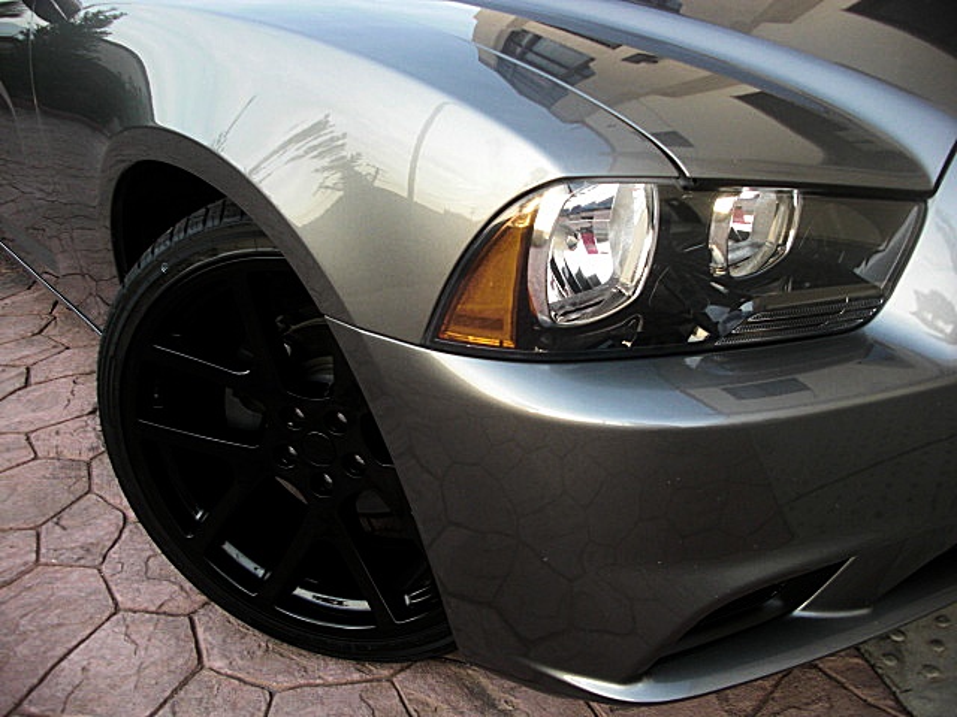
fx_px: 995
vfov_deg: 39.7
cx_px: 478
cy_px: 358
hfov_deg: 51.4
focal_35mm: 36
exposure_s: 1/125
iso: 100
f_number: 2.8
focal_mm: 6.3
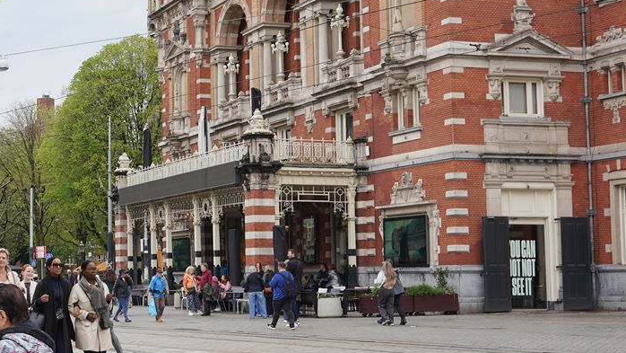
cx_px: 19
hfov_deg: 27.8
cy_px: 184
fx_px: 1195
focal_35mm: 72
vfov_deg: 16.8
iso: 100
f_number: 8
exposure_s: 1/100
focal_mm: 24
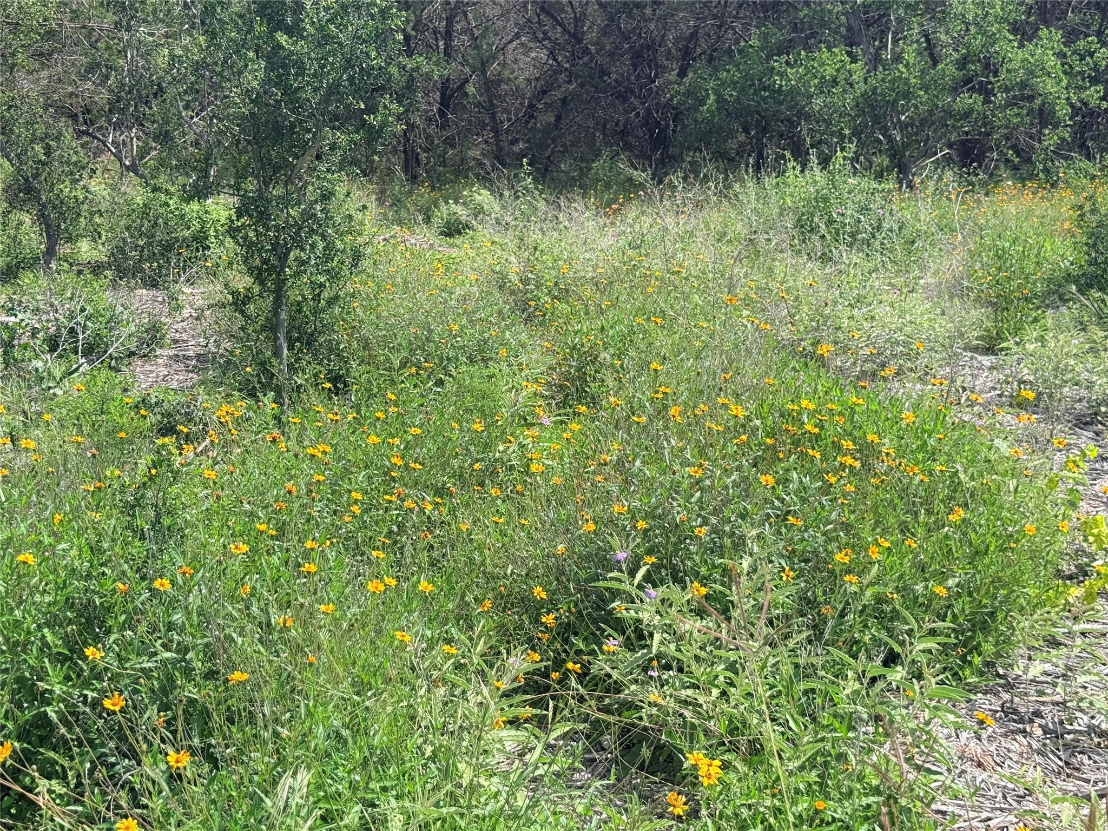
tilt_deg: -8.6
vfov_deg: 30.3
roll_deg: +1.3
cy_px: 416
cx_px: 554
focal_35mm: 48
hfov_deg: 39.7
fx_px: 1536
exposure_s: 1/3534
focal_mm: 6.76
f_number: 1.78
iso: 100
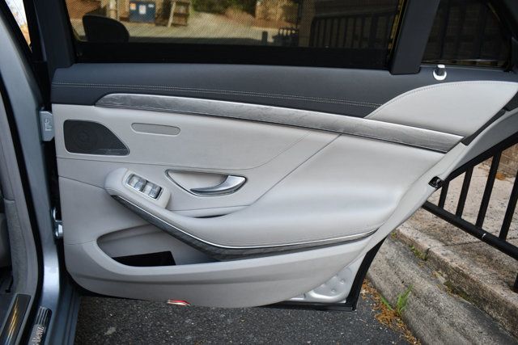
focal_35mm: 30
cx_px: 259
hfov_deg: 61.9
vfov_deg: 43.6
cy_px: 172
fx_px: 432
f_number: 4.5
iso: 400
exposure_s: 1/250
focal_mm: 20
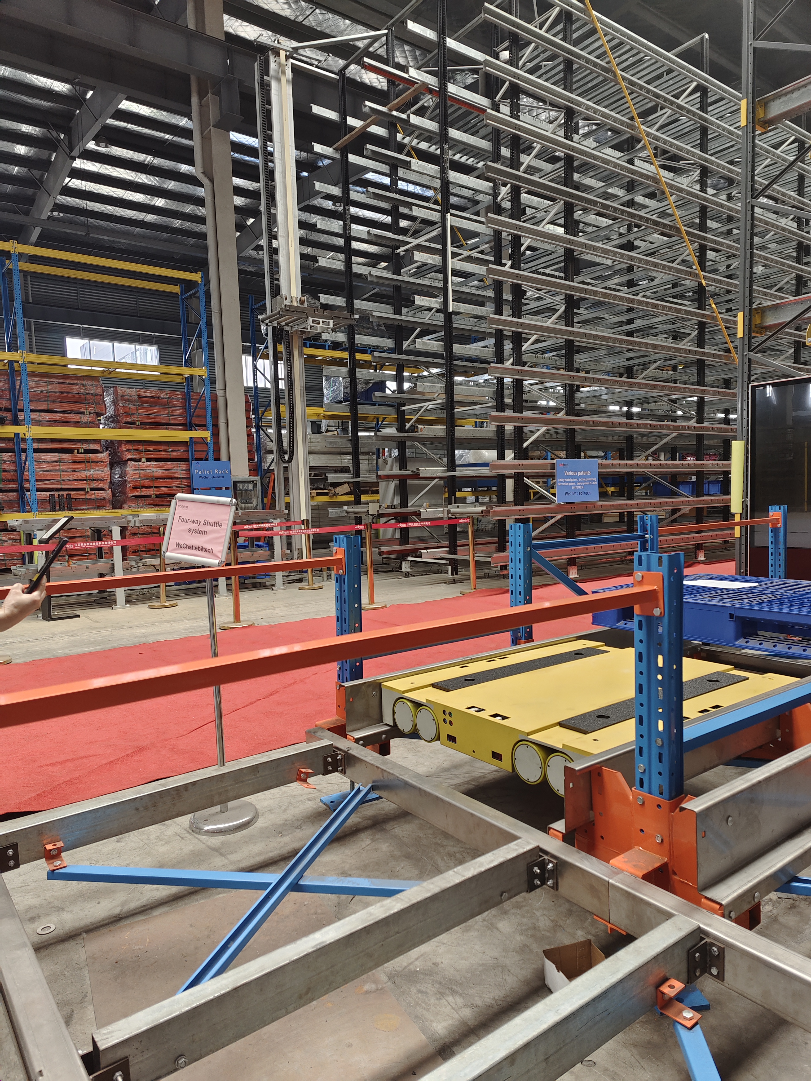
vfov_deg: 73.9
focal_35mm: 23
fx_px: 718
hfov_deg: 58.9
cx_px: 406
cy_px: 540
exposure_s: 1/100
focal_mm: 6.51
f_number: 1.57
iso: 166
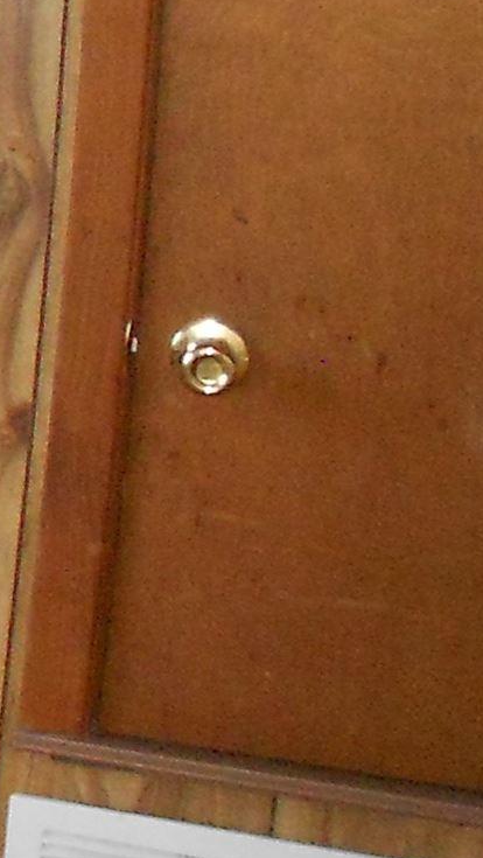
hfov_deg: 7.4
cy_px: 79
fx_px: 3002
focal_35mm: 132
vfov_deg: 16.0
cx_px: -1260
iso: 400
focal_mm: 5.1
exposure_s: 1/25
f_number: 3.4
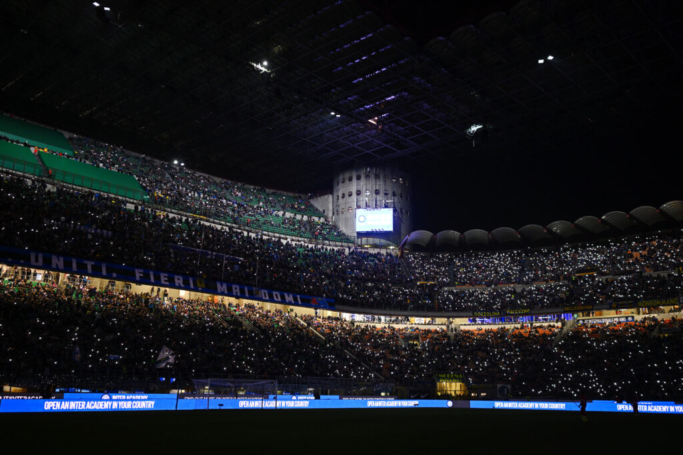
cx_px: 342
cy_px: 228
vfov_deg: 37.9
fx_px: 664
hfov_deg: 54.4
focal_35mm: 35
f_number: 1.8
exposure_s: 1/250
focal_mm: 35
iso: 1600
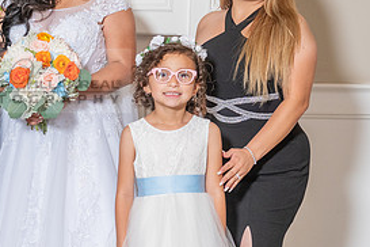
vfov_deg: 11.4
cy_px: 170
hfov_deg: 16.7
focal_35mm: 120
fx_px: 1233
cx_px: -10
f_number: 4.5
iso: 640
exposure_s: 1/160
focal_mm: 40
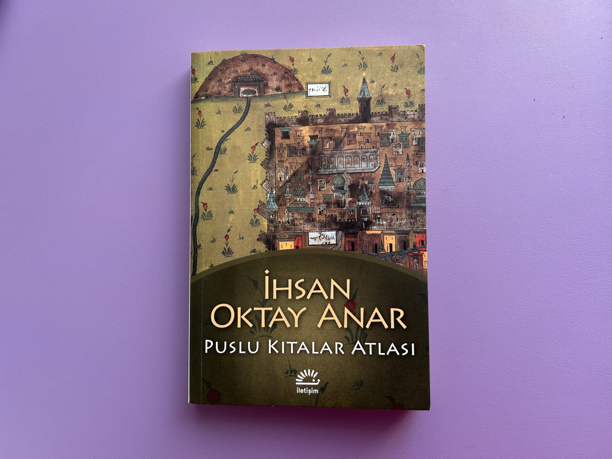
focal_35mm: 26
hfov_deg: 67.3
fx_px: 460
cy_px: 230
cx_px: 306
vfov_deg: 53.1
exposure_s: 1/121
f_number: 1.5
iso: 50
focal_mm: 5.7
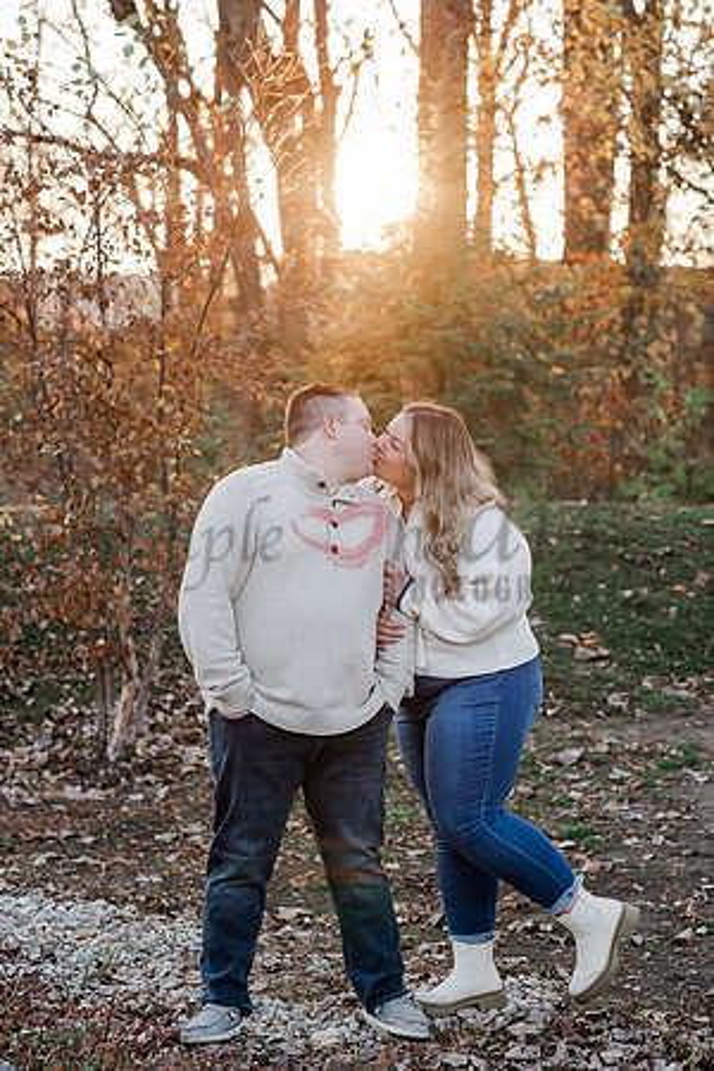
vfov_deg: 23.9
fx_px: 2529
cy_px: 536
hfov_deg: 16.1
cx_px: 357
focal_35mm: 85
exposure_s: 1/320
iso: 400
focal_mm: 85
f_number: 3.5
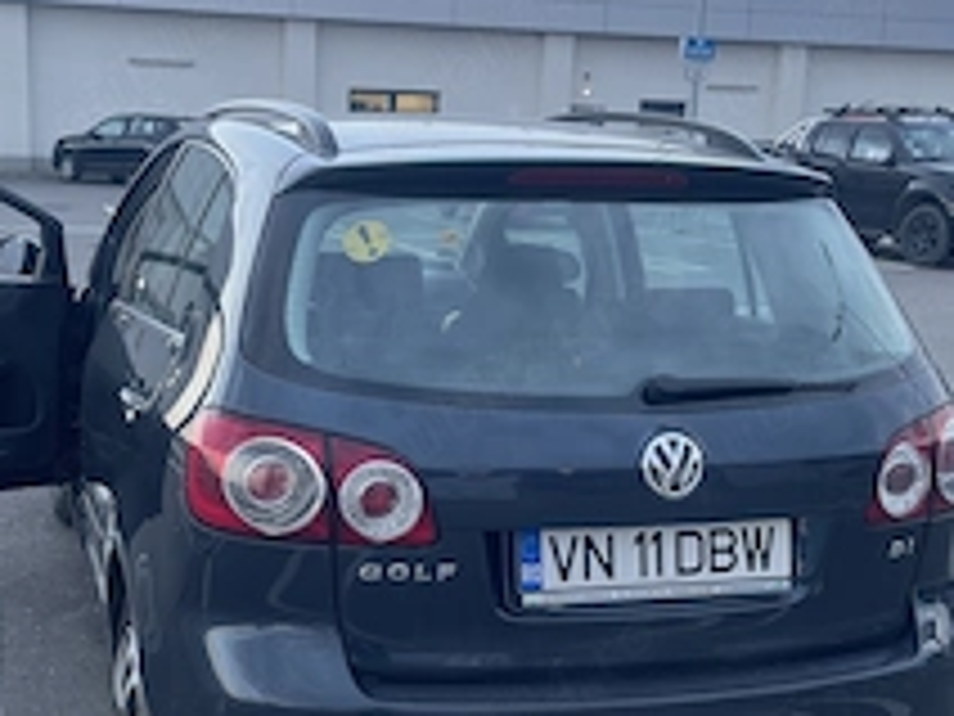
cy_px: 455
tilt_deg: -11.9
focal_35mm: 49
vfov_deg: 29.5
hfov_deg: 38.6
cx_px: 351
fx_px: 1350
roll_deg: -0.9
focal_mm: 4.2
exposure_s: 1/121
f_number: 1.6
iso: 64
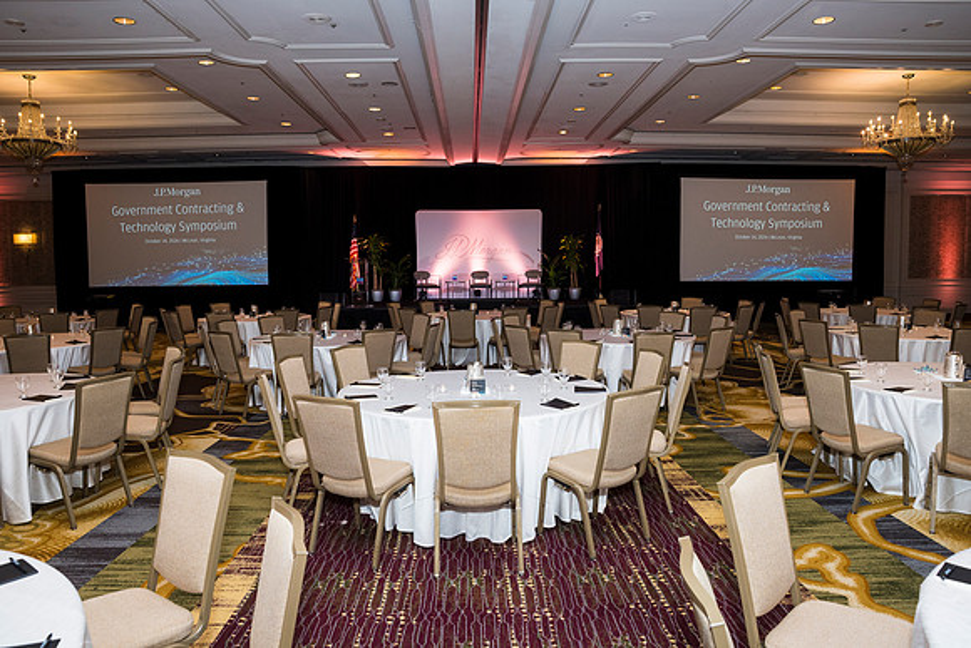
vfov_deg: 53.2
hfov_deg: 73.7
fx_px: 647
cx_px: 486
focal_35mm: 24
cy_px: 324
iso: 800
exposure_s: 1/125
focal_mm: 24
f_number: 5.6
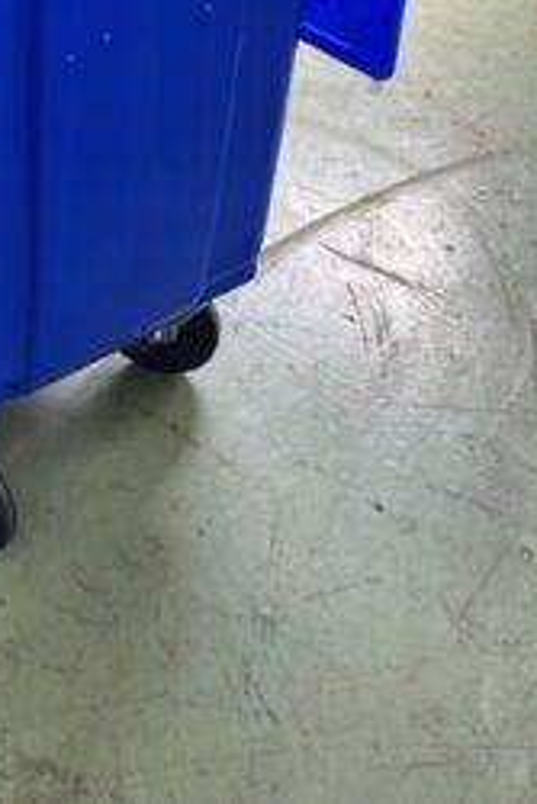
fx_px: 1206
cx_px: 47
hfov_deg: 24.3
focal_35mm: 54
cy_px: 6
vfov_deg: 33.8
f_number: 1.6
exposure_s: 1/121
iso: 100
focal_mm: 5.1
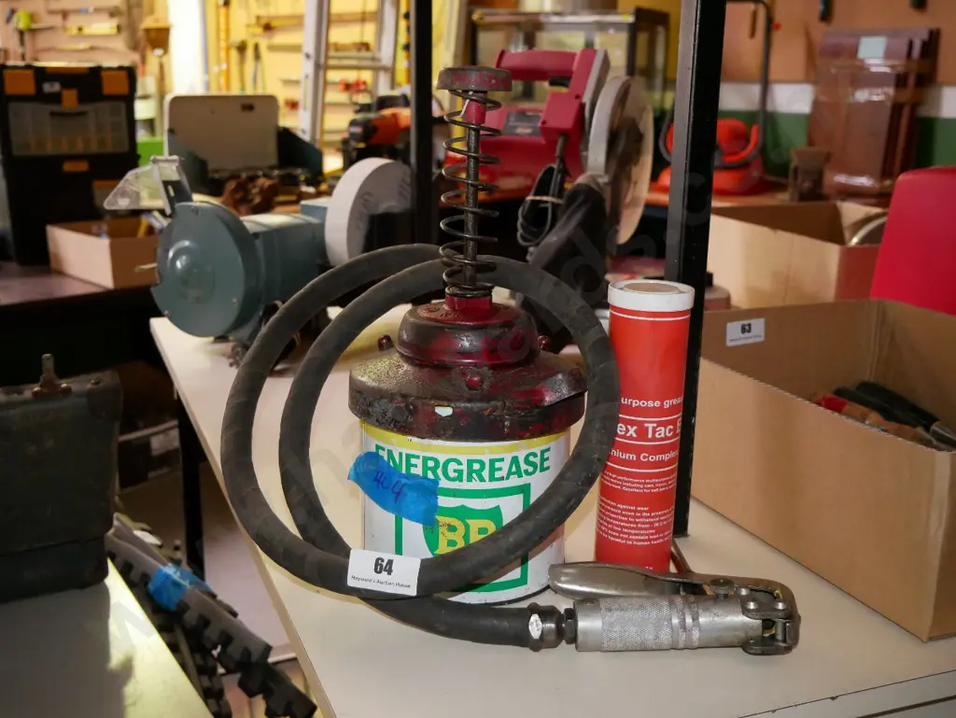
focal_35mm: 36
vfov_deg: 39.7
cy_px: 359
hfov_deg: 51.3
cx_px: 478
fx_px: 995
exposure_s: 1/80
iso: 3200
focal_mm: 18
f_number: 3.9
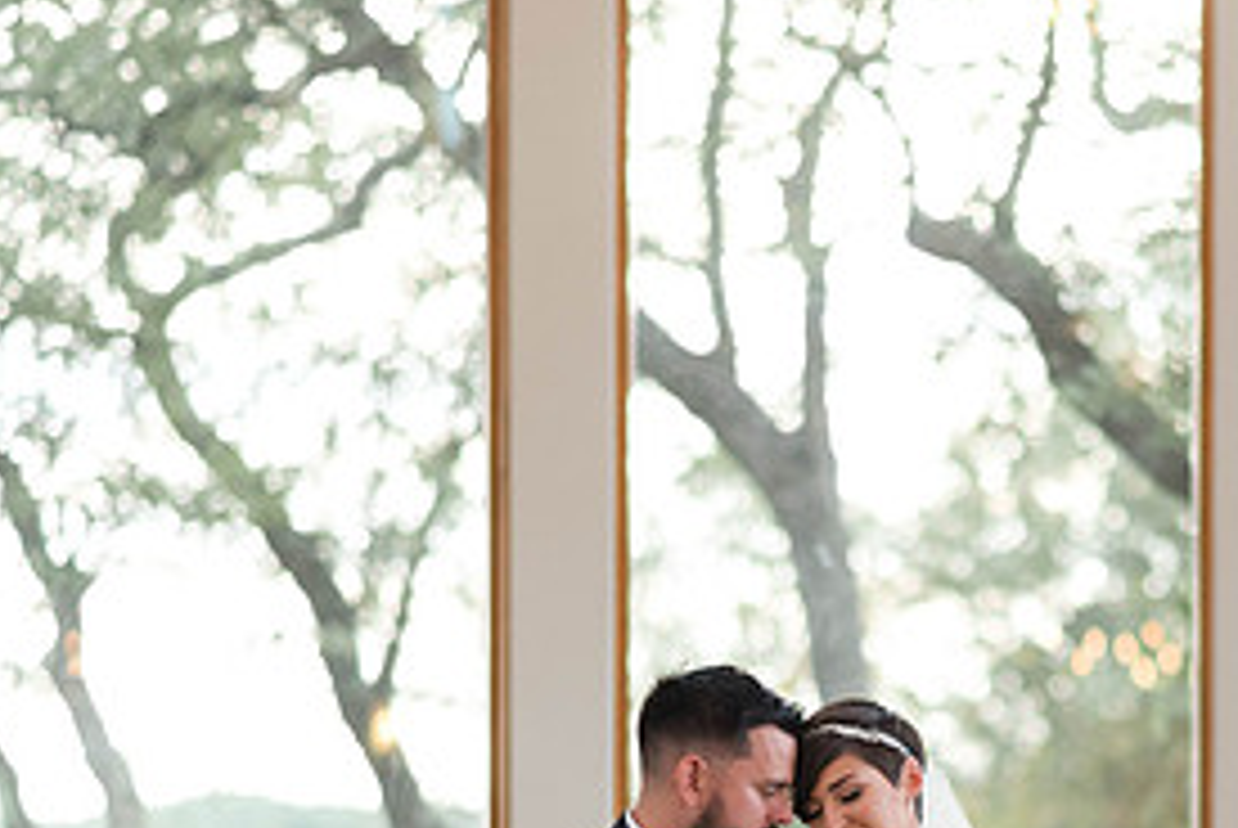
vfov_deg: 7.4
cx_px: 1033
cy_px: 790
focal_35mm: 185
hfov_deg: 11.1
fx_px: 6369
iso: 800
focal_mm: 85
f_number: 1.8
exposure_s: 1/250
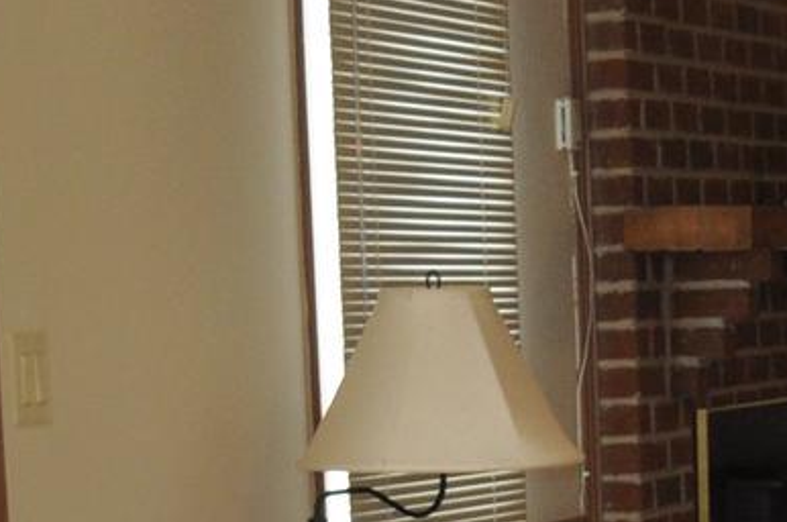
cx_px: 917
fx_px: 4518
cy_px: 1158
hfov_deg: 9.8
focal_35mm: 207
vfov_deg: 6.4
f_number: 4.2
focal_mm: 26
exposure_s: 1/125
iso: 720
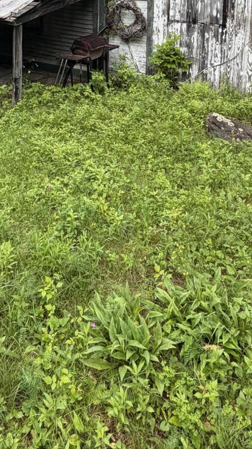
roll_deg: +0.6
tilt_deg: -6.7
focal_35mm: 35
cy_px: 19
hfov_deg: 33.2
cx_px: 69
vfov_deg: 48.5
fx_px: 416
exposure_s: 1/201
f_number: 2.2
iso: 50
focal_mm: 2.22
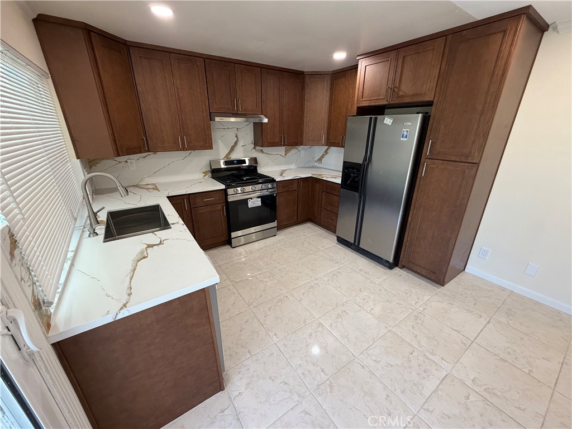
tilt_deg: -21.1
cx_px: 286
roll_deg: -0.2
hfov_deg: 102.1
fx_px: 231
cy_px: 214
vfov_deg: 85.7
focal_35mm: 14
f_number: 2.2
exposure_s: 1/111
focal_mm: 2.22
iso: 200
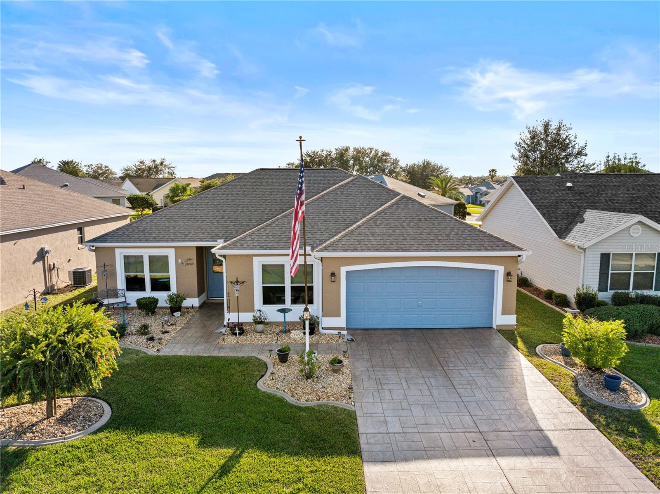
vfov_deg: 56.7
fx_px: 457
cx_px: 330
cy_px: 247
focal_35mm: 24
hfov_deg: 71.6
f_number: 2.8
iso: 260
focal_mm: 12.29
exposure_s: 1/240
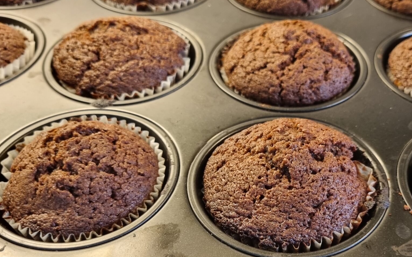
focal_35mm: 46
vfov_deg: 27.8
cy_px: 177
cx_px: 245
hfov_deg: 43.3
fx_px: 517
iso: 200
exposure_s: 1/50
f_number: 1.8
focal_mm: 5.4
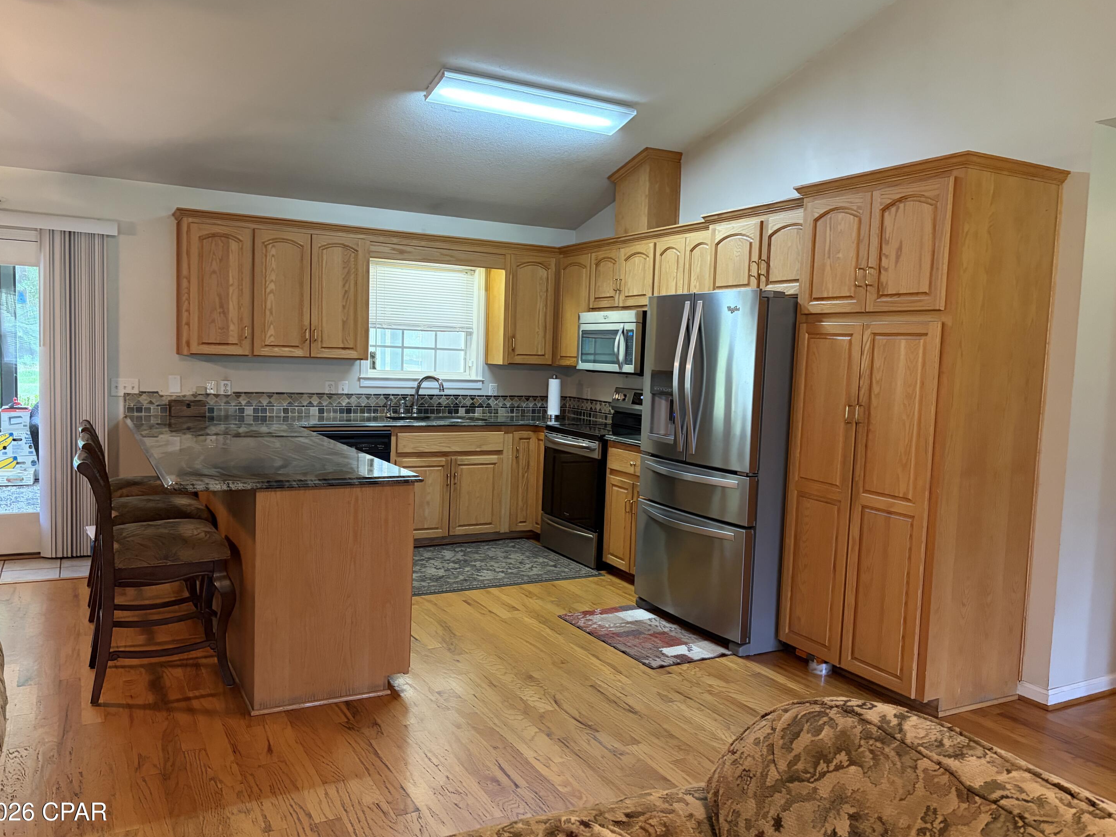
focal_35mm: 27
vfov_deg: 51.4
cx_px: 540
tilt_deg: -4.9
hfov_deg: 65.3
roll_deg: -1.1
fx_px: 871
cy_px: 417
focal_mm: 5.96
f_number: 1.6
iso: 320
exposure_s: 1/60
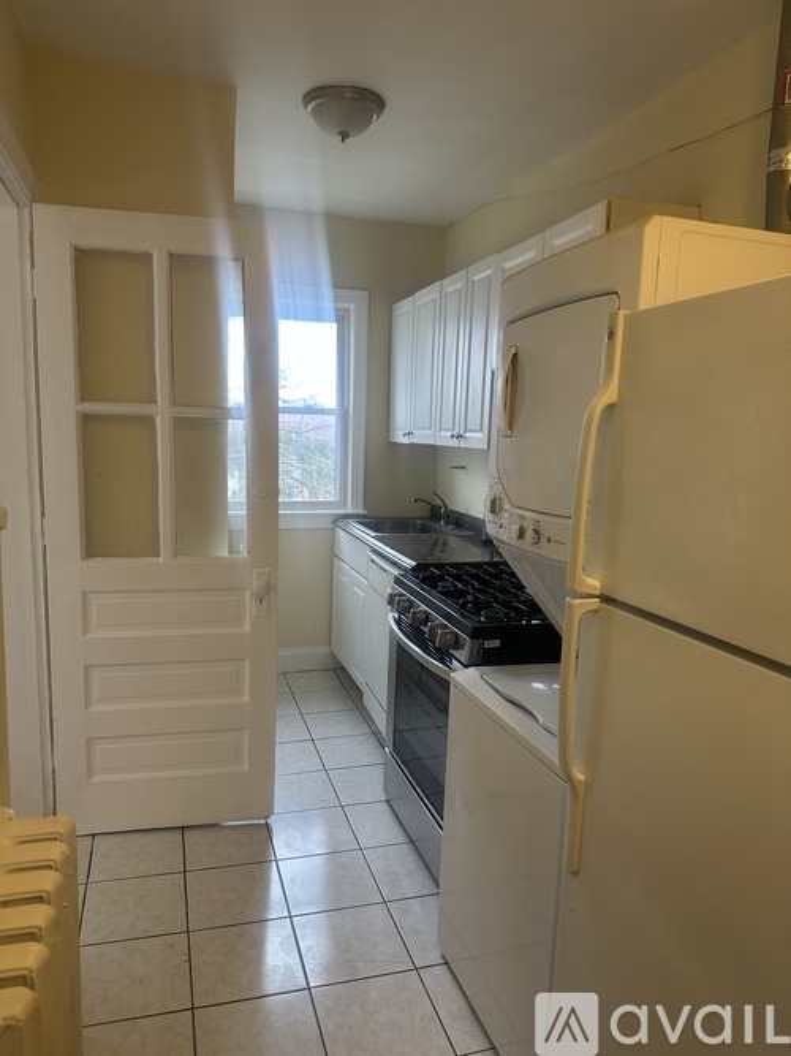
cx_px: 396
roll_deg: -2.3
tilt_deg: -8.2
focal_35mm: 24
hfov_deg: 56.8
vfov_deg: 71.6
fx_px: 731
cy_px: 528
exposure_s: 1/120
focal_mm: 6.86
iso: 160
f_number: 1.78
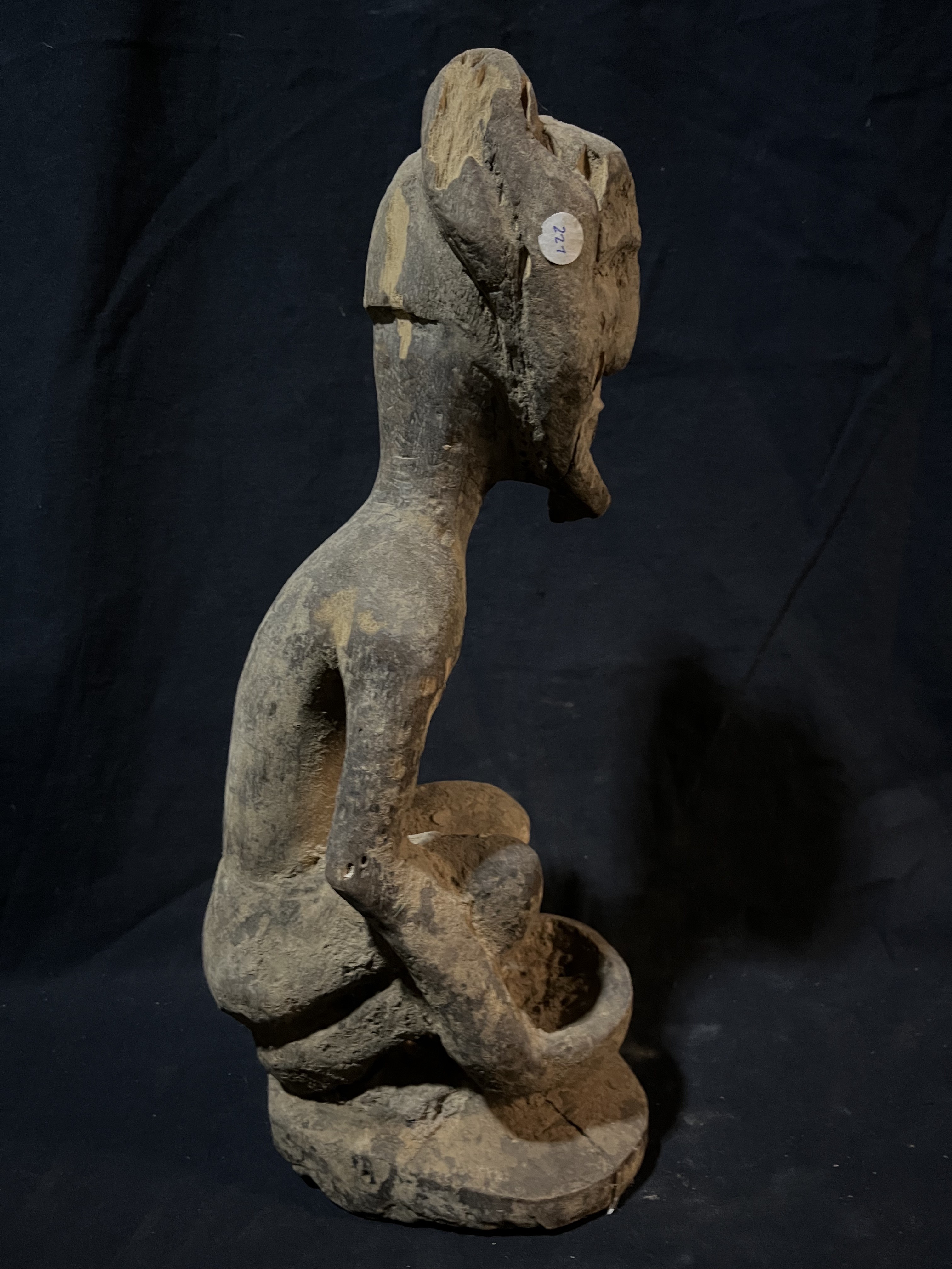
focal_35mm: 26
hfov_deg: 53.1
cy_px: 634
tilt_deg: -11.1
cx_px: 476
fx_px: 953
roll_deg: +4.1
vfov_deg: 67.3
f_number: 1.6
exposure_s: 1/17
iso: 1000
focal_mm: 5.1
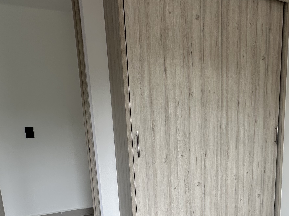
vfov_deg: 42.4
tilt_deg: -8.6
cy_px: 170
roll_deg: -0.3
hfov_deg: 54.8
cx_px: 208
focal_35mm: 32
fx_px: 267
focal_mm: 2.22
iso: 40
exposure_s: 1/120
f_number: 2.2
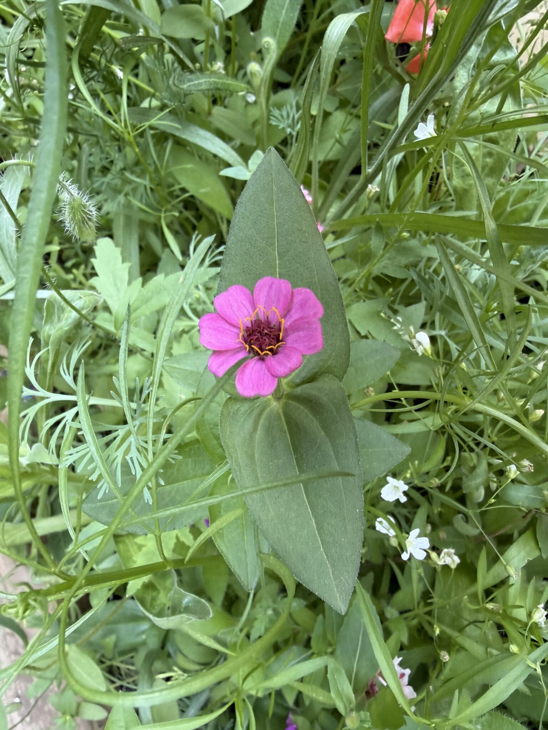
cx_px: 274
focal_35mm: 26
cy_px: 365
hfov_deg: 53.1
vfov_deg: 67.3
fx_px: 549
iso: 160
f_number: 2.2
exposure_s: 1/121
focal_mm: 2.22
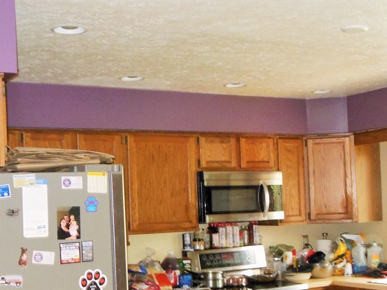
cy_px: 190
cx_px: 237
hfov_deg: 31.6
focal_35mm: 61
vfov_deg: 23.9
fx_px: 682
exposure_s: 1/30
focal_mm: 6
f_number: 3.5
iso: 640
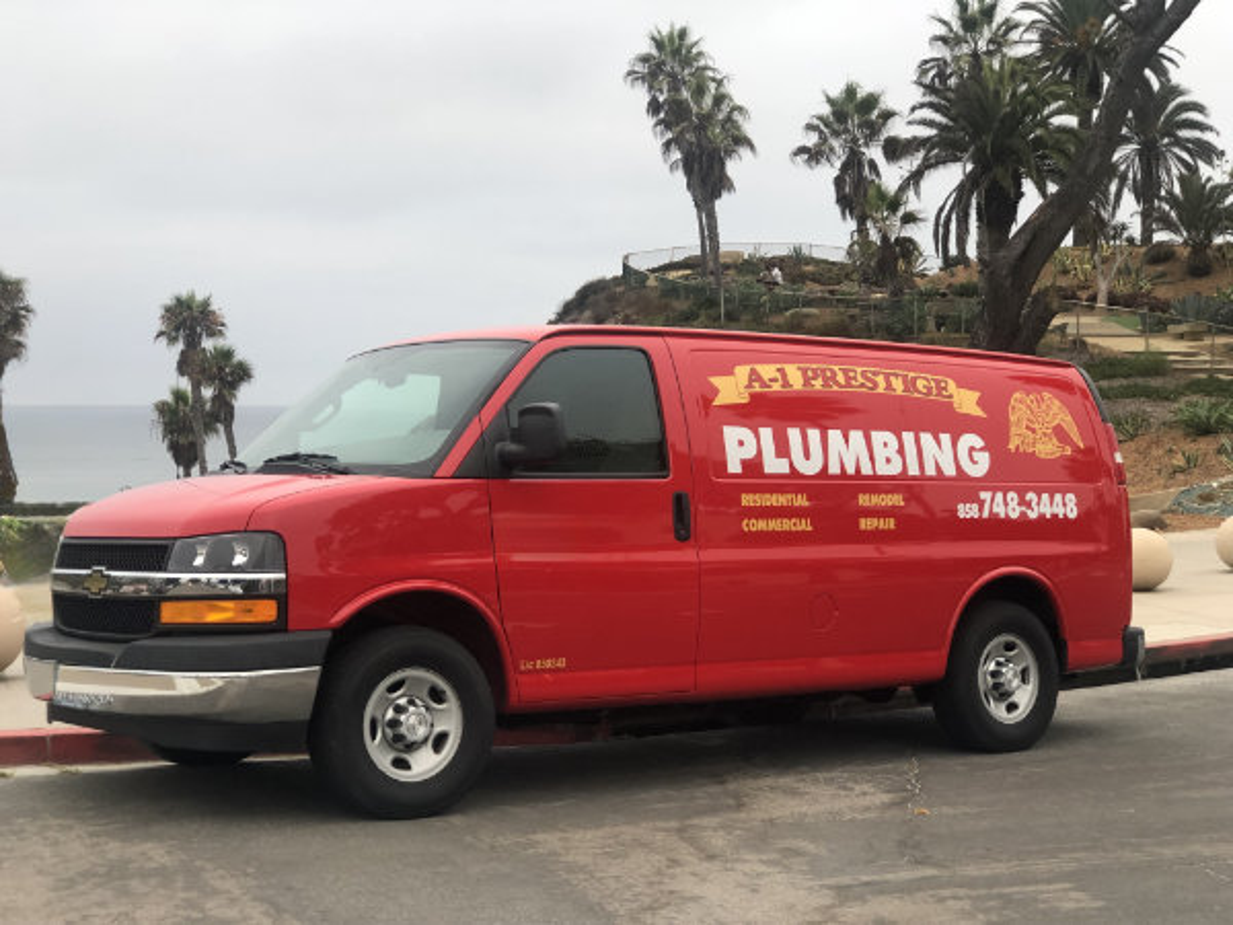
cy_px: 462
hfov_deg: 33.8
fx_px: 2030
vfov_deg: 25.7
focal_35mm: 57
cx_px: 616
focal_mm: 6.6
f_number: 2.8
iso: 20
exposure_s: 1/30
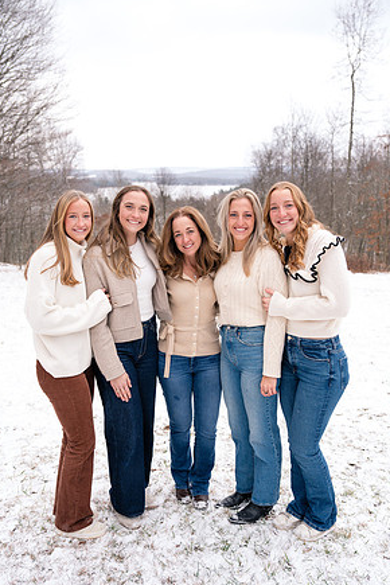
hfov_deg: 42.3
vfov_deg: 60.3
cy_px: 297
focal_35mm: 31
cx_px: 194
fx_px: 504
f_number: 3.2
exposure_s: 1/250
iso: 400
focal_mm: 30
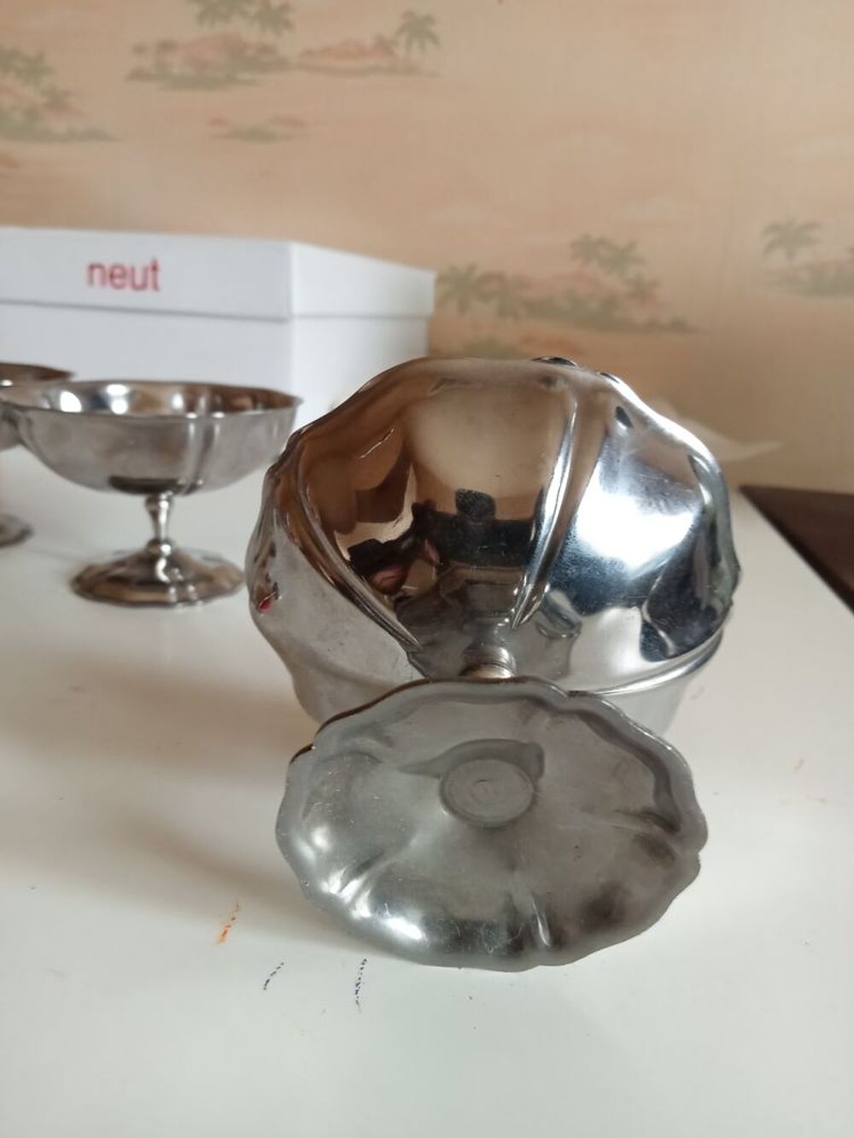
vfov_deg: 63.4
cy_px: 569
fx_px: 921
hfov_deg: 49.8
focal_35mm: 28
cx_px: 427
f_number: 2.2
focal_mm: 3.46
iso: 291
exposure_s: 1/33.3
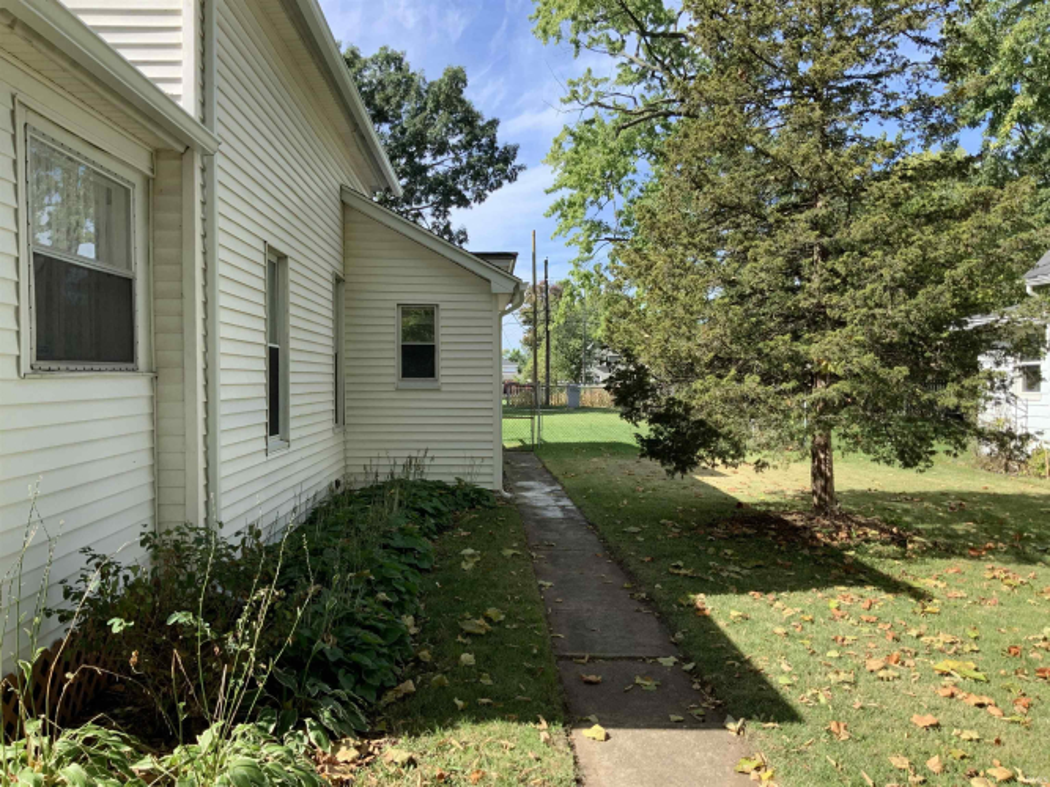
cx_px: 525
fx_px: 879
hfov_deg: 61.7
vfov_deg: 48.2
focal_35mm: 29
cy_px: 394
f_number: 1.8
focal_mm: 3
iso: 16
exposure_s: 1/650
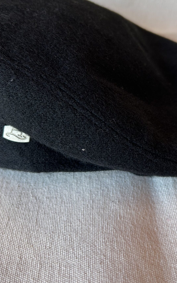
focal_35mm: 41
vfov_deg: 48.1
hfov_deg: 31.2
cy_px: 126
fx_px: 316
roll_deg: -0.7
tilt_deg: -36.7
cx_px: 96
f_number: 1.5
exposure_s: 1/192
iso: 40
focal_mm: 5.7
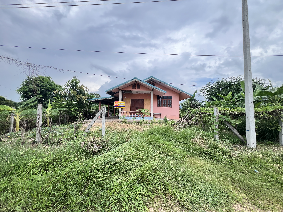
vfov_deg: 89.9
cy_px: 106
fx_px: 106
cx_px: 142
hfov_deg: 106.2
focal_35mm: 13
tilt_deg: +3.1
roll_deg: -1.0
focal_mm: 1.57
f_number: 1.8
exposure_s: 1/704
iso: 32
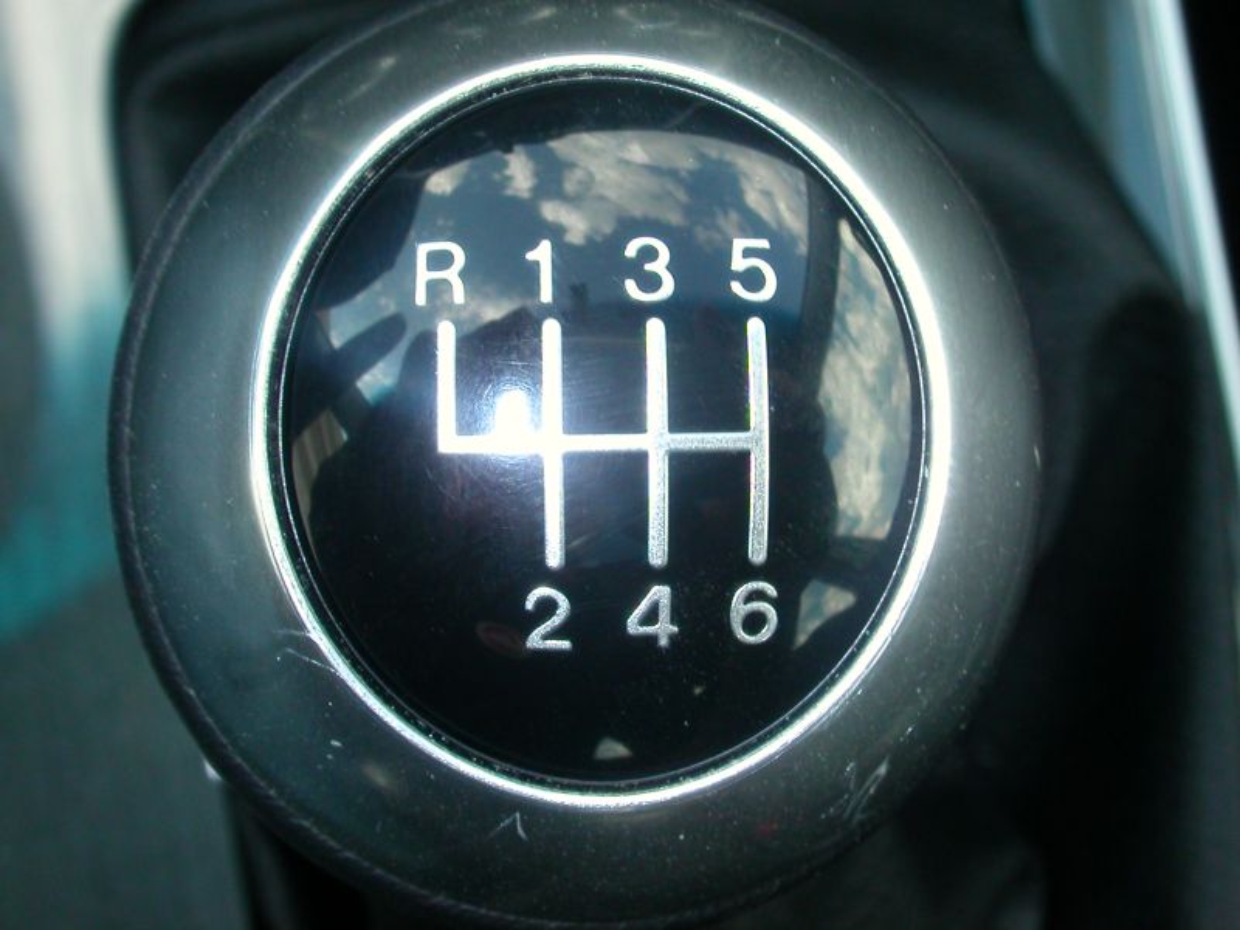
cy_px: 465
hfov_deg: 30.3
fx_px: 2293
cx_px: 620
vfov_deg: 22.9
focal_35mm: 64
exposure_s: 1/30
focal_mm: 9.7
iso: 100
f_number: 5.9
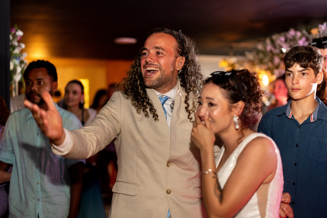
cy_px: 109
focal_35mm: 50
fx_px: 454
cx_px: 164
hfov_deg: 39.6
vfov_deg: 27.0
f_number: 1.6
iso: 1250
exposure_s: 1/200
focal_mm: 50
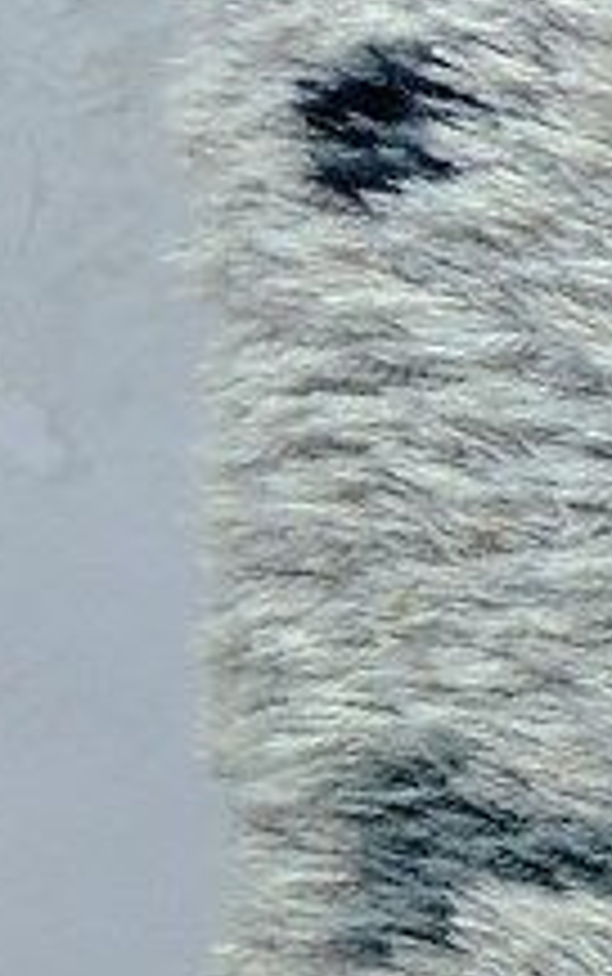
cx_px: 2434
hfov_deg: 5.2
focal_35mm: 227
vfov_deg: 9.0
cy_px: 1561
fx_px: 6046
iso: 800
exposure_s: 1/38
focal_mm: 25.4
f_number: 3.2
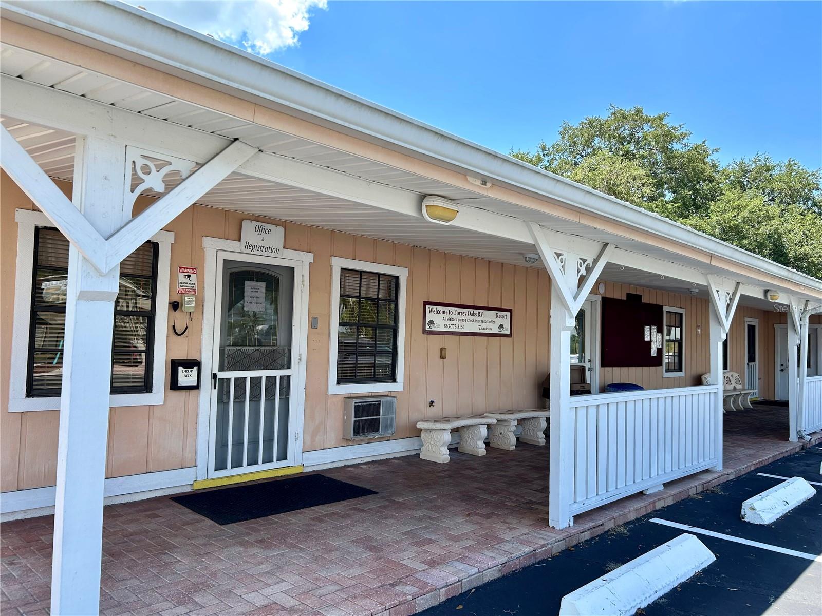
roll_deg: -1.2
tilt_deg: +3.0
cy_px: 308
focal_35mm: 26
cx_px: 411
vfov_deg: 53.1
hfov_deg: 67.3
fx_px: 617
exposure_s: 1/1209
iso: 50
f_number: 1.5
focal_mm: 5.7
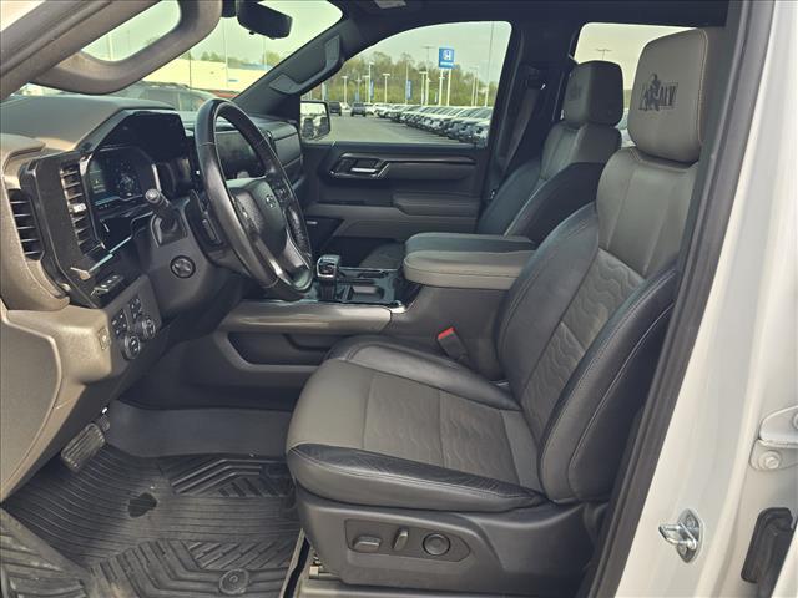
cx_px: 399
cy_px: 299
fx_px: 530
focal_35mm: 23
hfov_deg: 73.9
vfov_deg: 58.9
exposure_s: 1/182
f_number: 1.7
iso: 25
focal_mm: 6.3
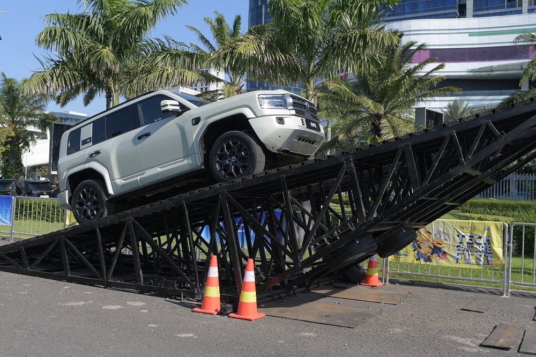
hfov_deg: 53.1
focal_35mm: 36
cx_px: 268
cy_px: 178
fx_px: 536
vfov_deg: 36.8
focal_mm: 24
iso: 160
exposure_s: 1/640
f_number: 6.3
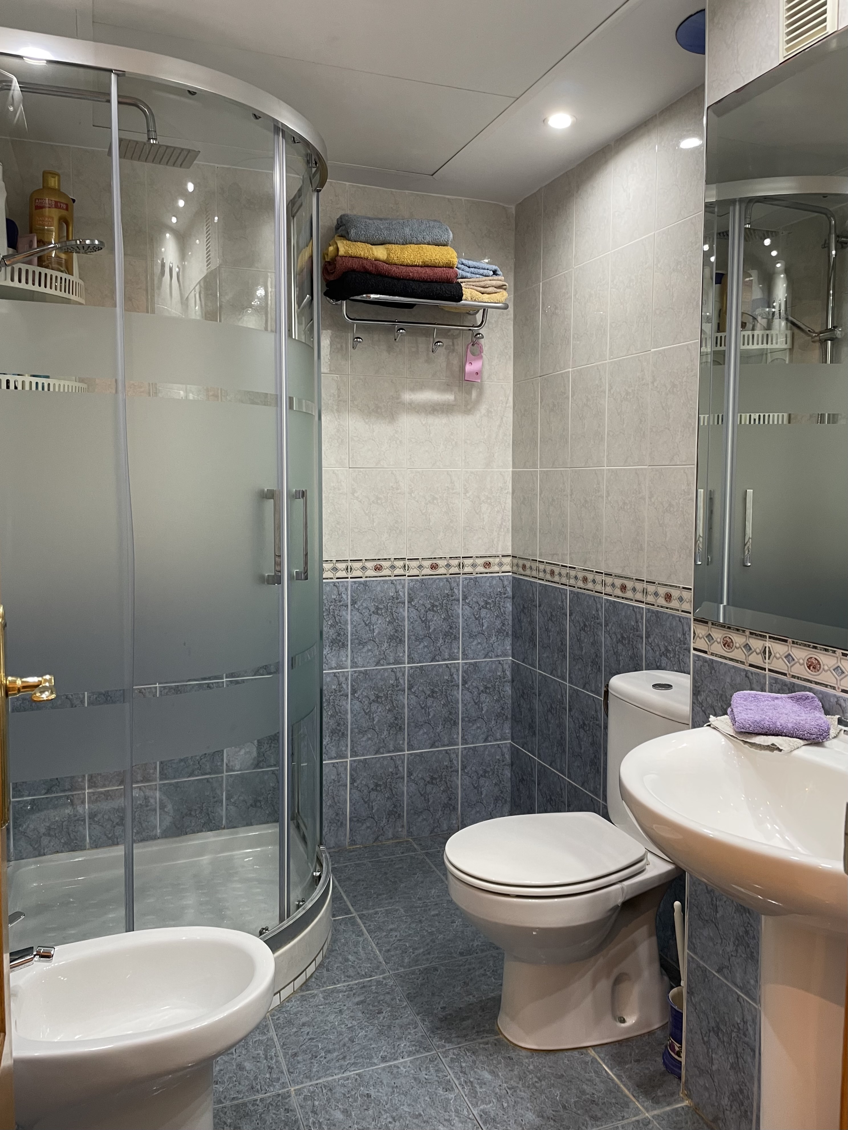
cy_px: 565
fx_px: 849
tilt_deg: -4.9
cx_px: 424
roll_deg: +0.2
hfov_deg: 53.1
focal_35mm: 26
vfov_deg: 67.3
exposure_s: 1/50
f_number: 1.6
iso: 80
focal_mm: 4.2
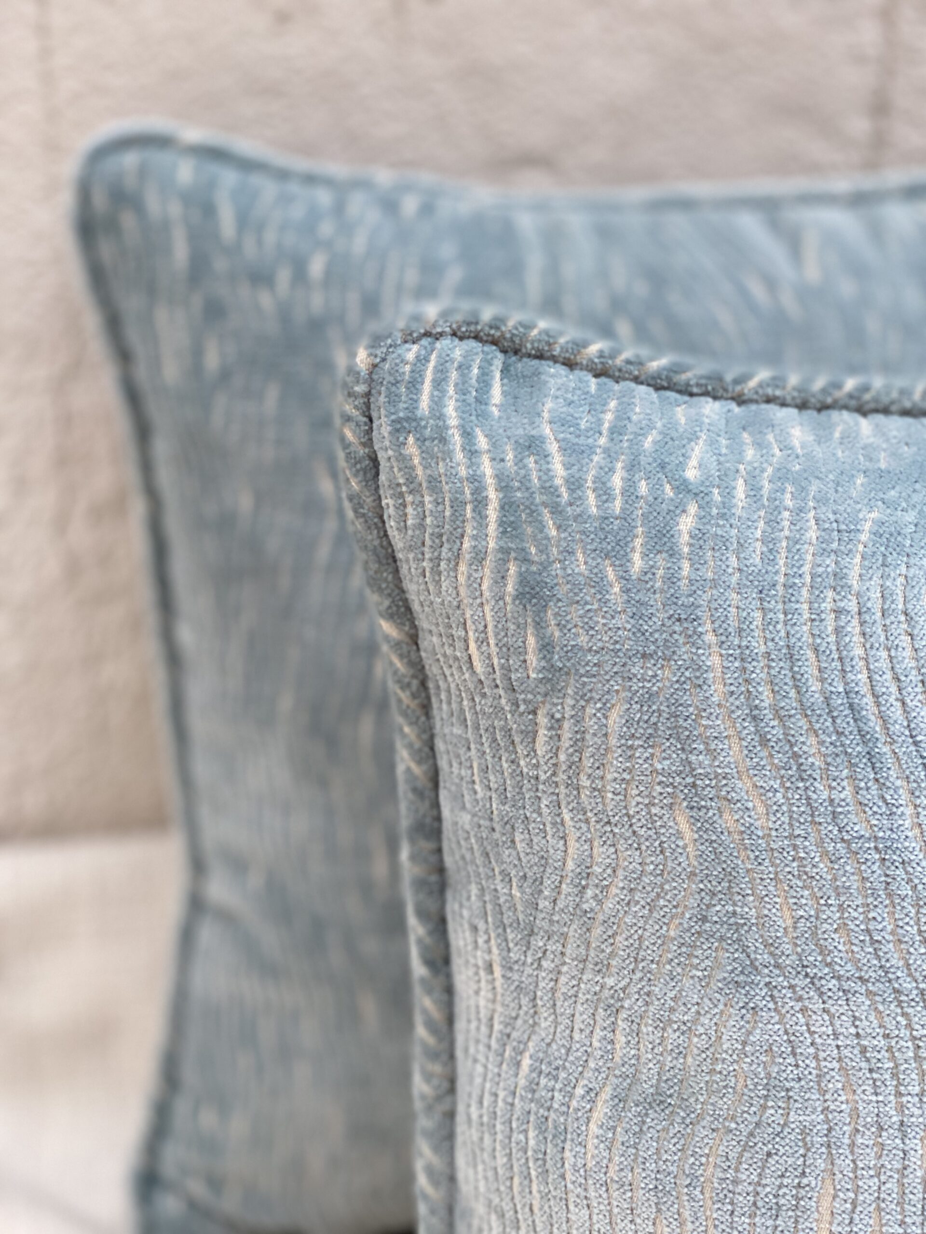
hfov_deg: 28.0
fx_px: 1855
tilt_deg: -27.1
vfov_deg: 36.8
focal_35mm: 52
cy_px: 617
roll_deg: -2.8
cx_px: 463
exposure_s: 1/122
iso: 160
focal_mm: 6
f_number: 2
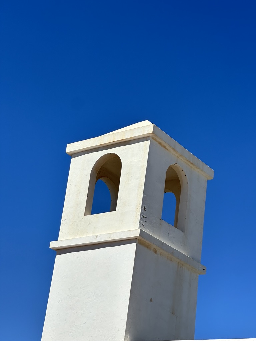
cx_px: 128
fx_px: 759
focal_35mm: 77
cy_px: 170
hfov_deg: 19.1
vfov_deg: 25.3
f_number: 2.8
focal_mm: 9
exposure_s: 1/1754
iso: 32
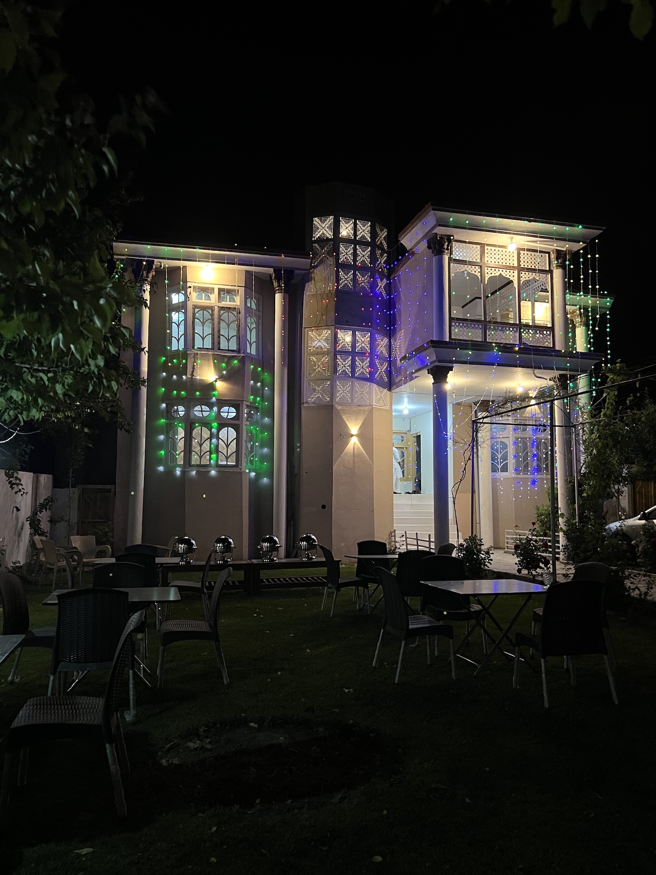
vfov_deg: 67.3
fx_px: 657
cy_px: 438
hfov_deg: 53.1
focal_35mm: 26
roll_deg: +0.0
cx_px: 328
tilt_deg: +5.8
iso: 640
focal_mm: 5.7
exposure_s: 1/25
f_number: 1.5
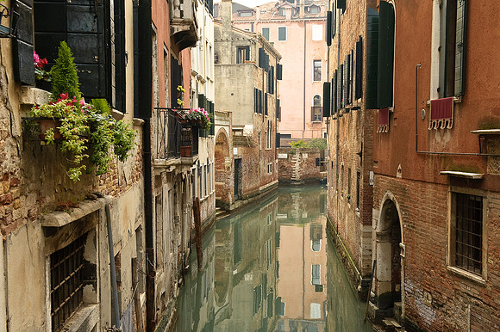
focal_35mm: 48
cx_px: 250
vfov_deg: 28.0
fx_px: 666
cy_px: 166
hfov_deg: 41.1
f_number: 16
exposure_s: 1/40
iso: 800
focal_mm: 48
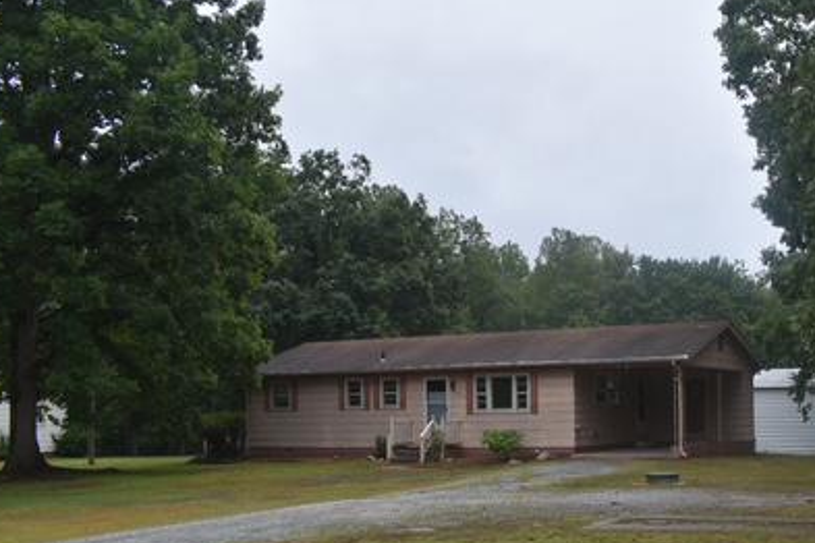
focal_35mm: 44
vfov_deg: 30.1
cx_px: 633
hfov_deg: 42.8
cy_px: 388
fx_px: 996
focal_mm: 18
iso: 100
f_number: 6.3
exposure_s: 1/200
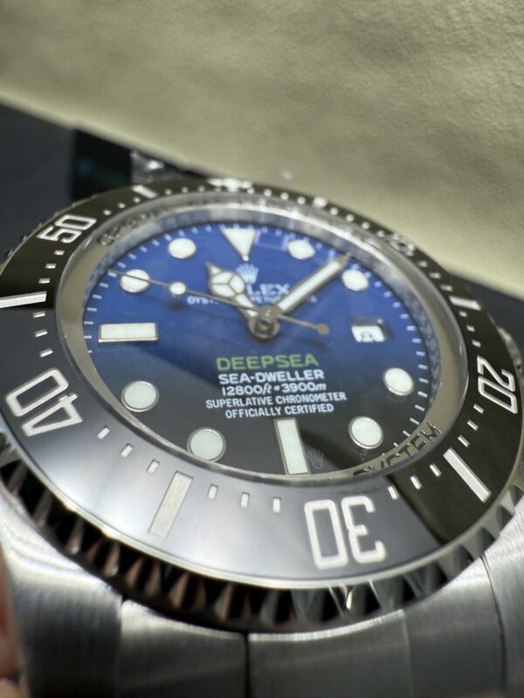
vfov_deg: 71.6
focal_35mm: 24
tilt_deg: -53.6
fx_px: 484
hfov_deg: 56.8
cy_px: 349
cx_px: 262
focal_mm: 2.22
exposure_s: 1/100
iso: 100
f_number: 2.2
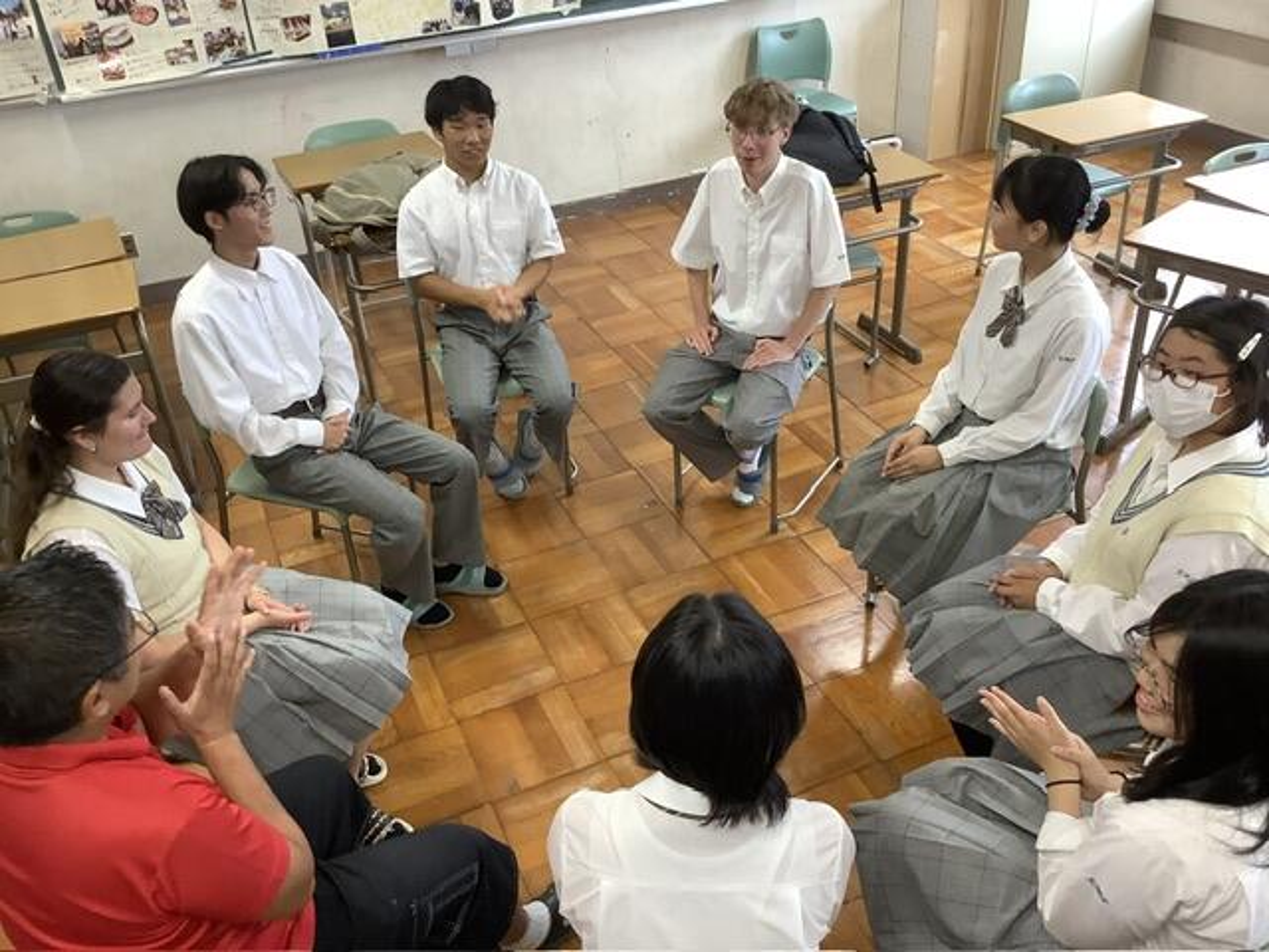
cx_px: 634
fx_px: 1136
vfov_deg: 45.4
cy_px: 476
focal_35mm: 31
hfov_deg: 58.4
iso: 125
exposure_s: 1/60
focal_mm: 3.3
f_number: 2.4
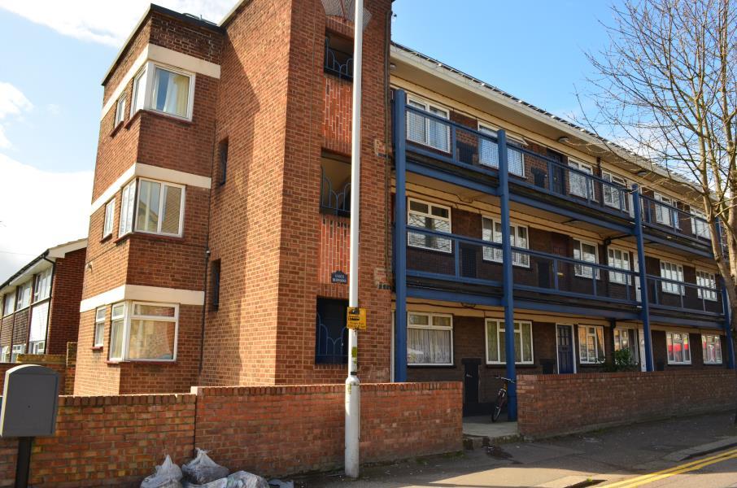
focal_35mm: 27
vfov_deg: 47.7
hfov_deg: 67.5
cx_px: 368
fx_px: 552
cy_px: 244
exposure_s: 1/125
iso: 200
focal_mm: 18
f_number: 11
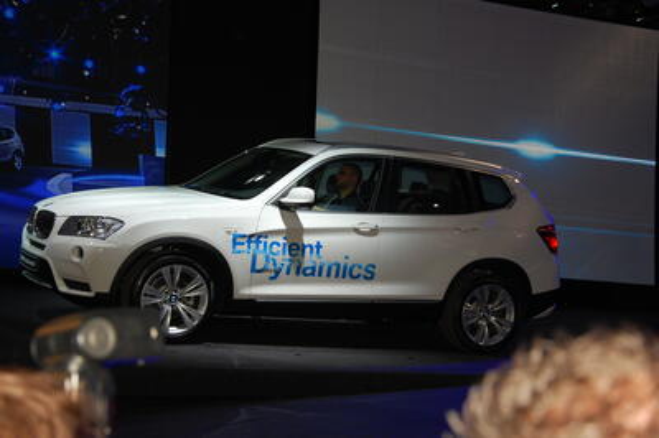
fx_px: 1235
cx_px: 330
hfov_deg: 29.9
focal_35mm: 68
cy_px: 219
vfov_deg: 20.1
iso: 200
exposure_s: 1/125
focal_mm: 45
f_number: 5.6
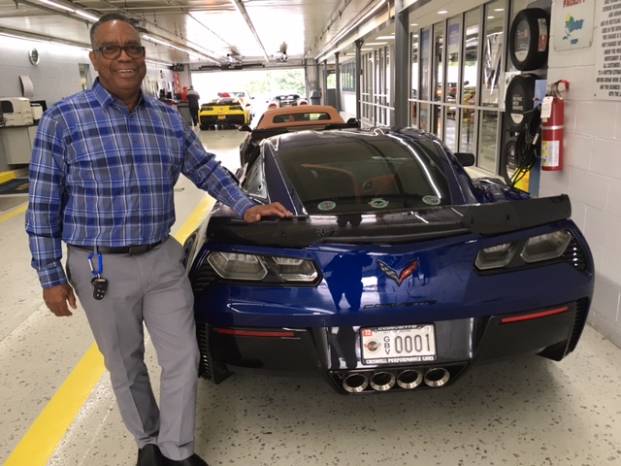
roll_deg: +2.6
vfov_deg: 48.2
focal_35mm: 29
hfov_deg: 61.7
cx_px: 310
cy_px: 233
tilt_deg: -15.2
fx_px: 520
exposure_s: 1/30
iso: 40
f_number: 2.2
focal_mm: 4.15
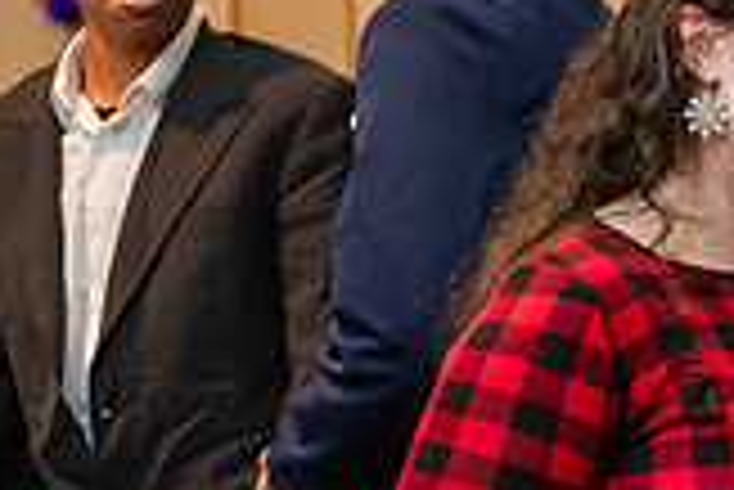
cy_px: 321
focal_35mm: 199
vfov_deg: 6.9
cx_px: 1288
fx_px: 4061
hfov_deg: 9.8
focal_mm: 56
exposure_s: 1/160
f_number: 3.2
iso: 2000
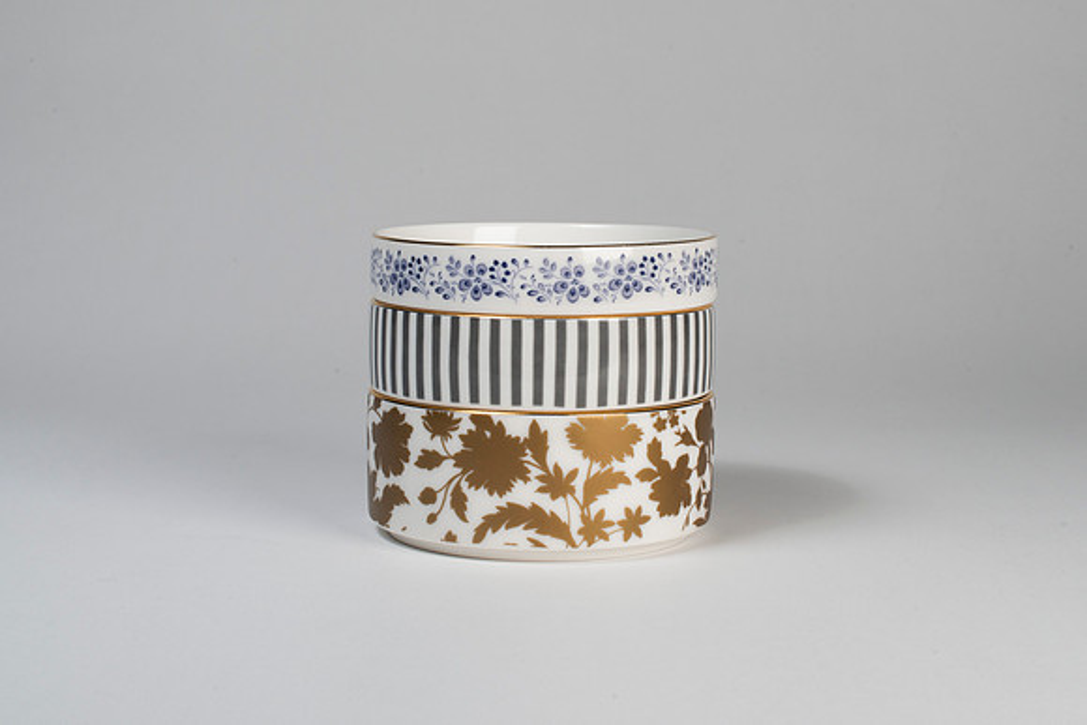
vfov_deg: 20.5
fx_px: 2009
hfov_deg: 30.3
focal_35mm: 67
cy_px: 316
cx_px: 536
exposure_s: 1/250
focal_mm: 50
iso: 200
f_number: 16
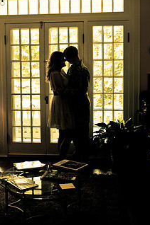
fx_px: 320
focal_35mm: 51
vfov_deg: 38.6
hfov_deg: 26.2
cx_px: 48
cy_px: 82
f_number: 2.8
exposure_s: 1/160
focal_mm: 24
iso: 200
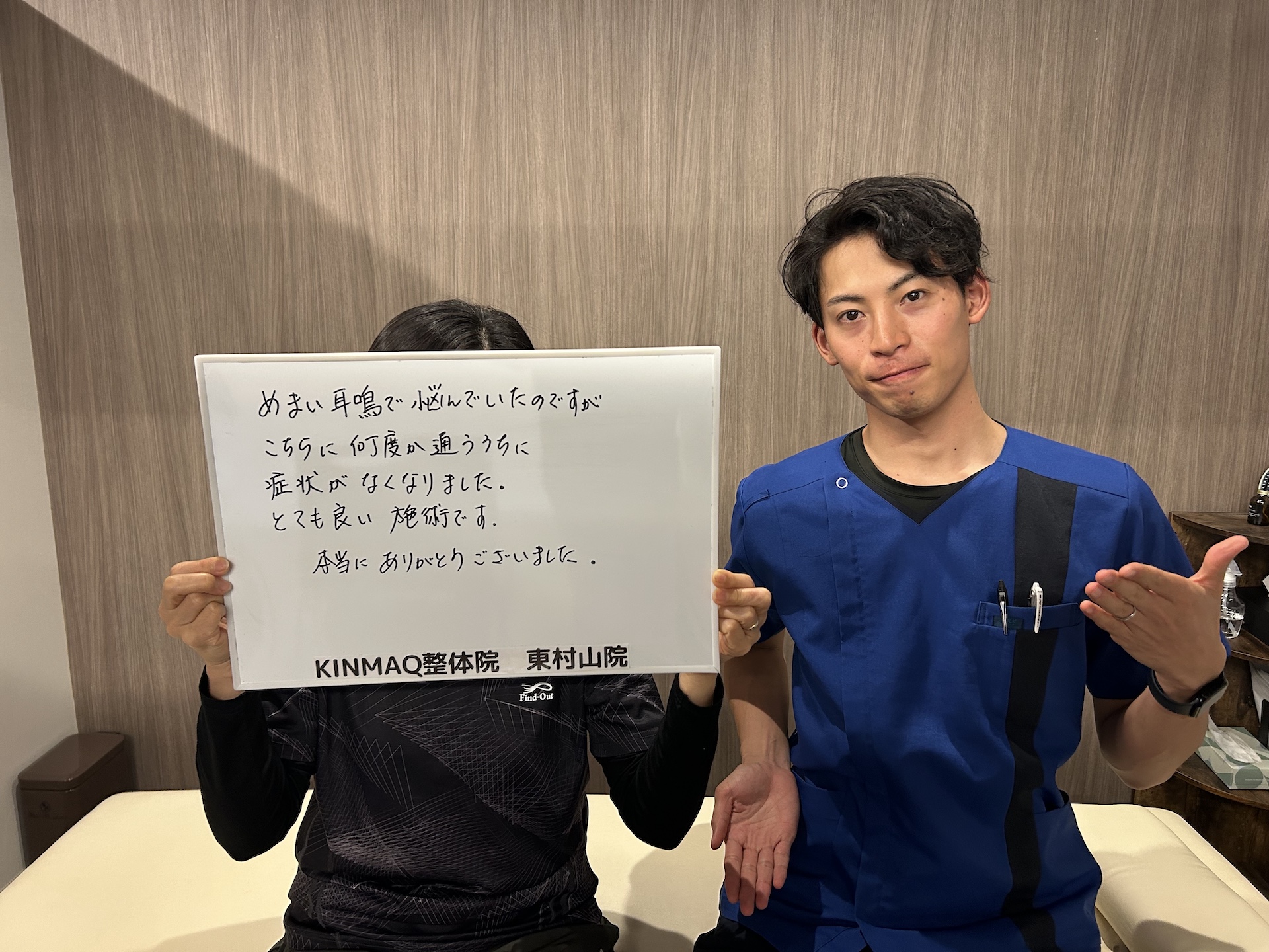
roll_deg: -0.4
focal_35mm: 26
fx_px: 953
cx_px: 634
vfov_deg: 53.1
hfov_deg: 67.3
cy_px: 476
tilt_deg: -12.1
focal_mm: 5.7
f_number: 1.5
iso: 200
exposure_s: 1/50
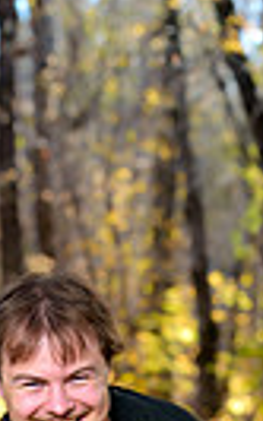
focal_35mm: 217
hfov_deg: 6.0
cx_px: 29
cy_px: 703
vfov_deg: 9.3
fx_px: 2491
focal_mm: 63
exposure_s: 1/160
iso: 640
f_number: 3.2
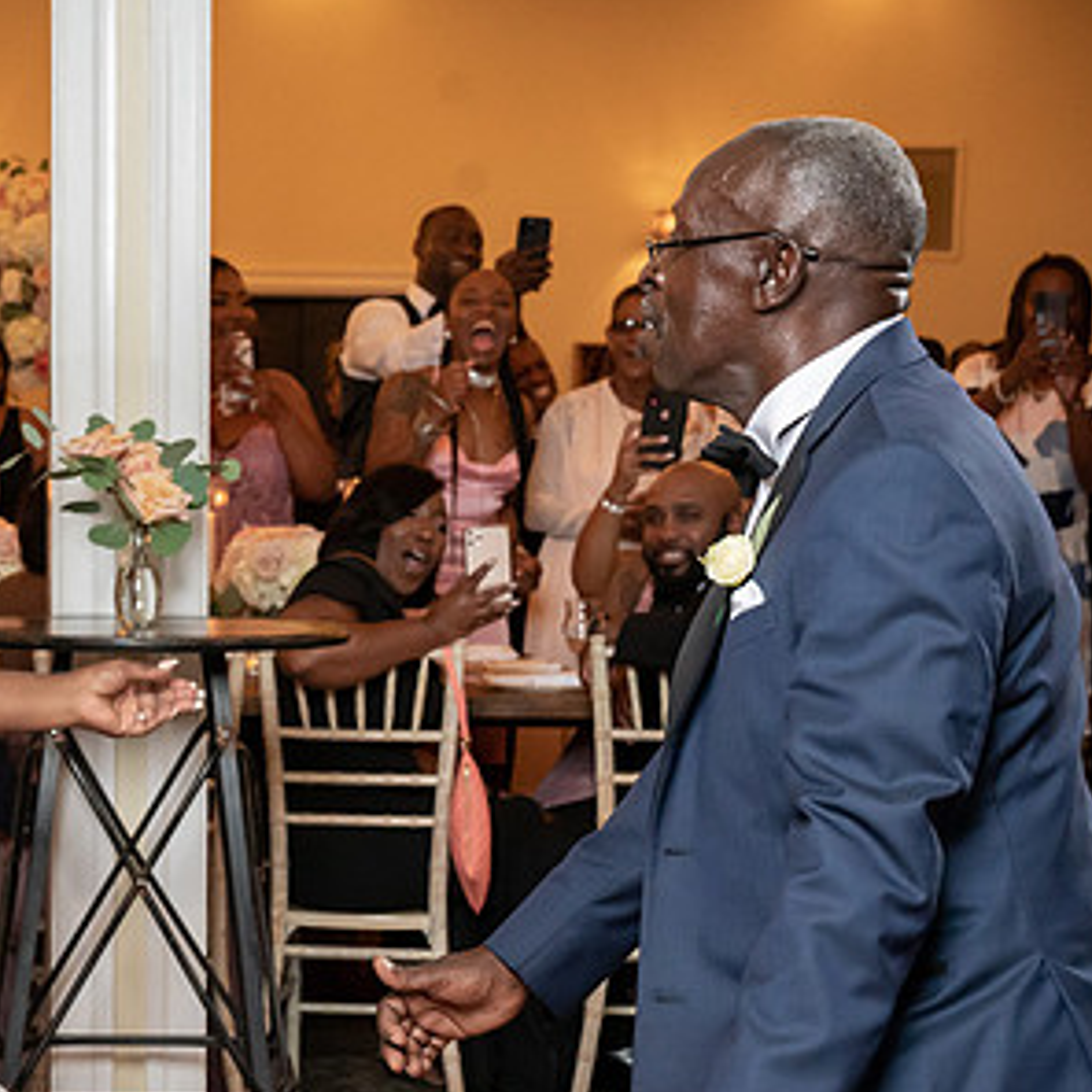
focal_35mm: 78
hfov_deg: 21.9
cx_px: 199
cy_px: 682
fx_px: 2784
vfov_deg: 22.1
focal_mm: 45
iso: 4000
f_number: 5.6
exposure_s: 1/200
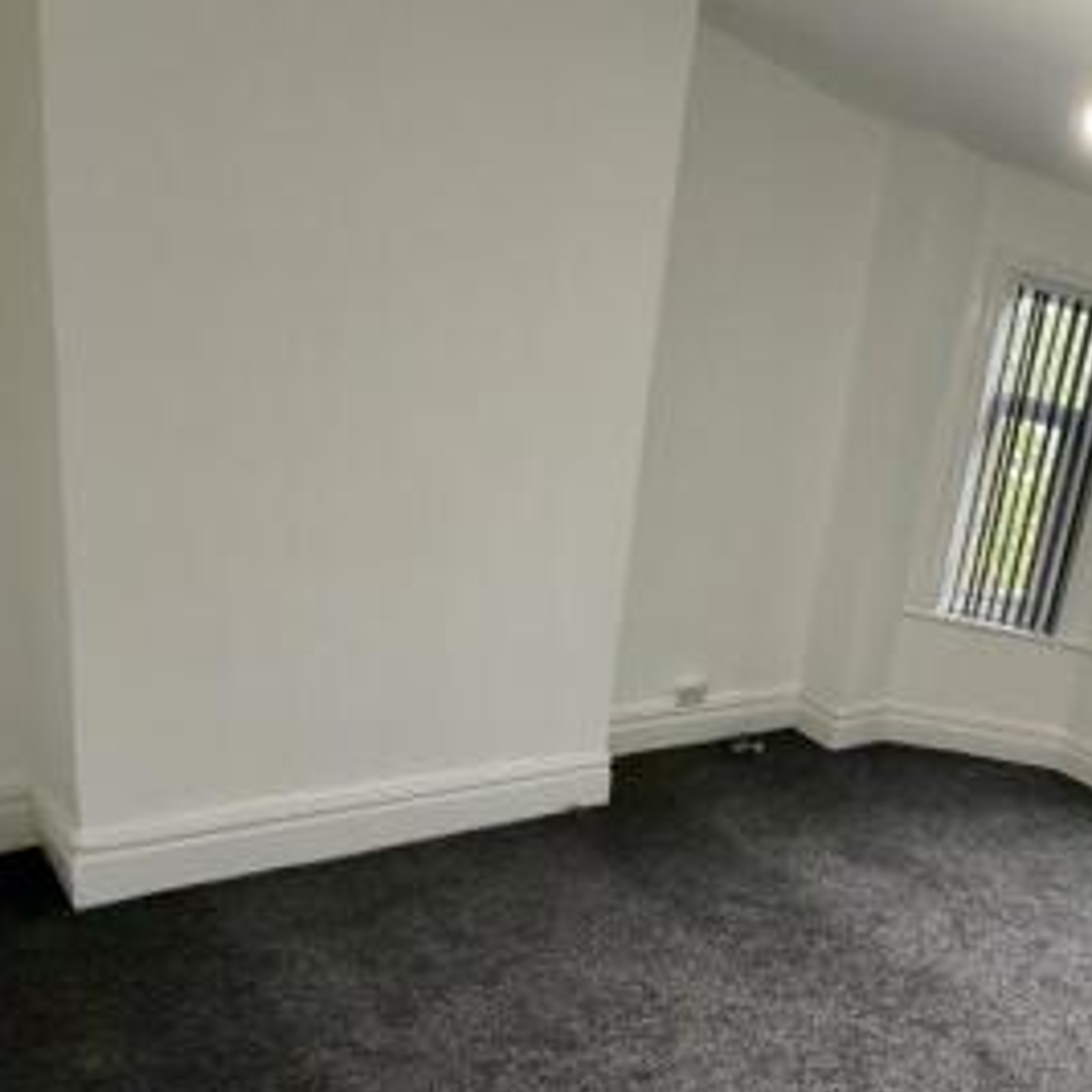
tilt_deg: -16.4
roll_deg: -14.0
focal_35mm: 27
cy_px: 697
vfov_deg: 58.2
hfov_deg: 51.0
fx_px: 964
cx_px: 1016
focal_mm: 2.22
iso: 250
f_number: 2.2
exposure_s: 1/121
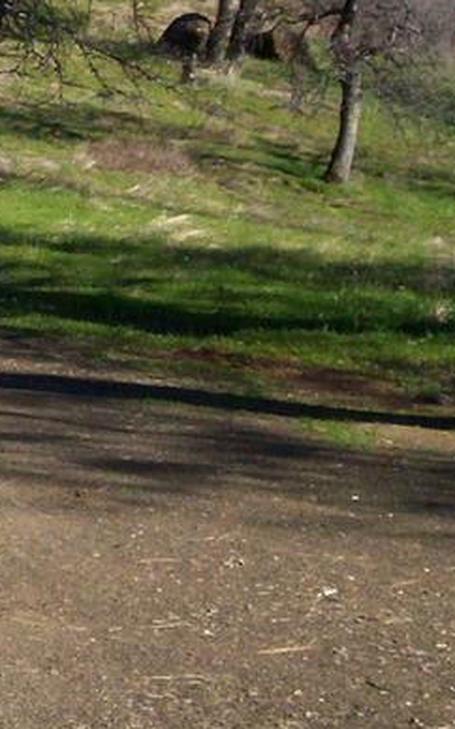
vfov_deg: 16.4
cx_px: -570
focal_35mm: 126
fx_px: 2504
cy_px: 103
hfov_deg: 9.4
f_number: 4.5
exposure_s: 1/509
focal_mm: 5.9
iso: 100
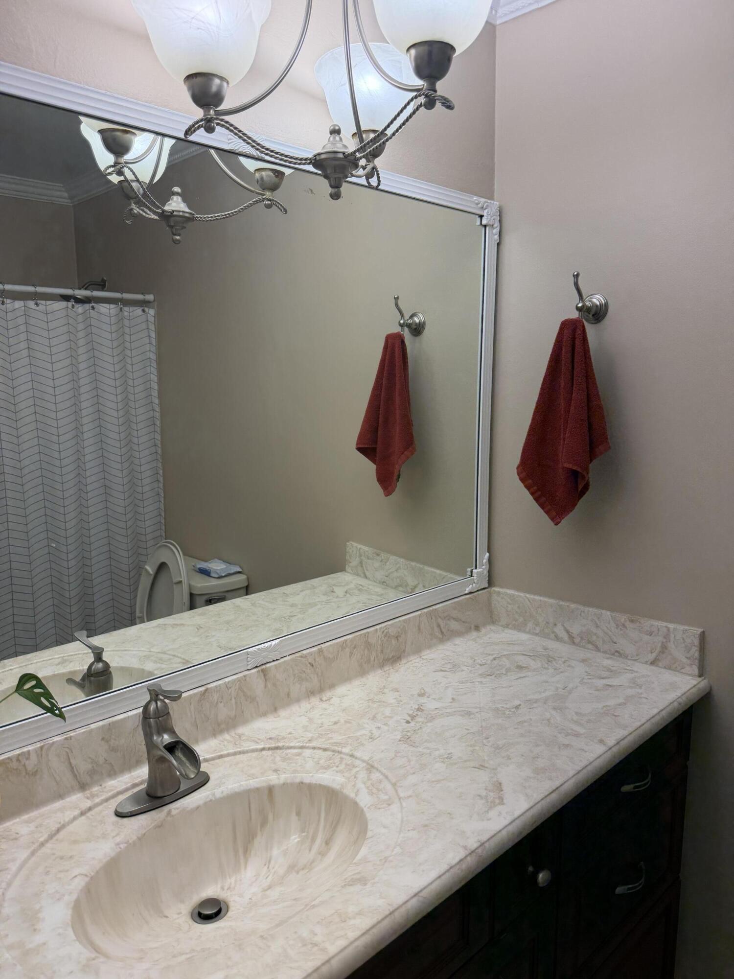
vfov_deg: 71.6
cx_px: 367
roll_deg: -0.3
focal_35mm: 24
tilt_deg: -9.8
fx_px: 679
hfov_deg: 56.8
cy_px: 490
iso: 125
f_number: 1.78
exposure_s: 1/208
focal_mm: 6.76
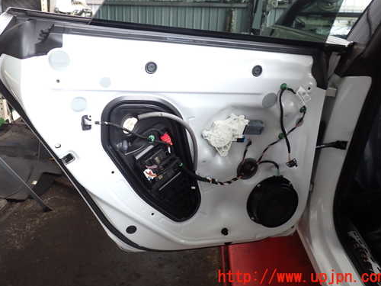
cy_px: 115
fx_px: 396
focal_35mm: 36
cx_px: 162
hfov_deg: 51.2
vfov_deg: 39.5
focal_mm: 5.4
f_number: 2.3
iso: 125
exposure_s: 1/60
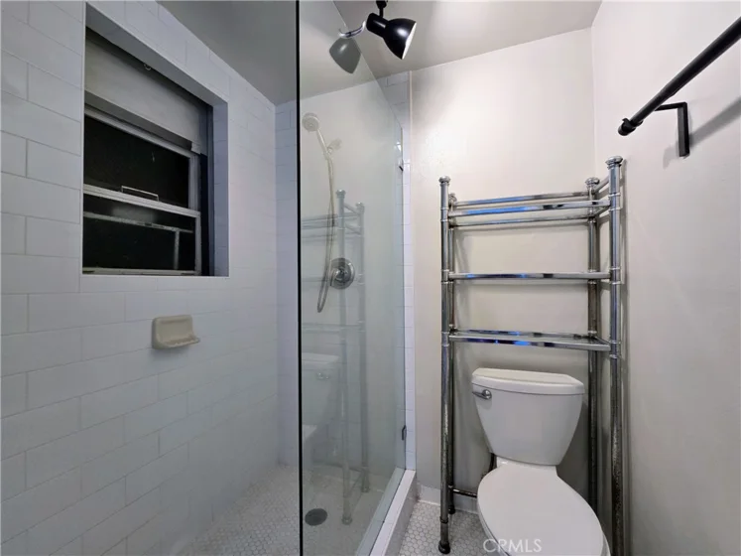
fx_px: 278
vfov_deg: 89.9
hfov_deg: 106.2
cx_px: 370
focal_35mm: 13
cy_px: 278
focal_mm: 2.2
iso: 125
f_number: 2.2
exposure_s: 1/60
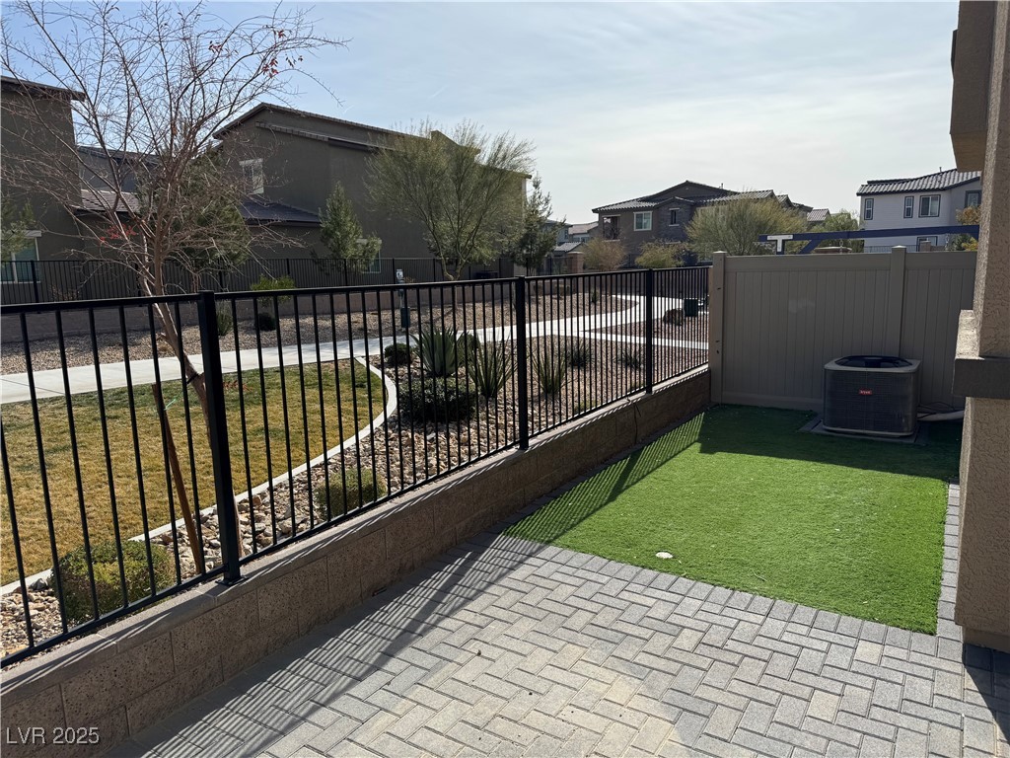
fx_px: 700
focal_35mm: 24
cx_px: 505
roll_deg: +0.8
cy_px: 379
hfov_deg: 71.6
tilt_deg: -8.9
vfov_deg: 56.8
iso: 80
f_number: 1.78
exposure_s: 1/5348
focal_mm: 6.76
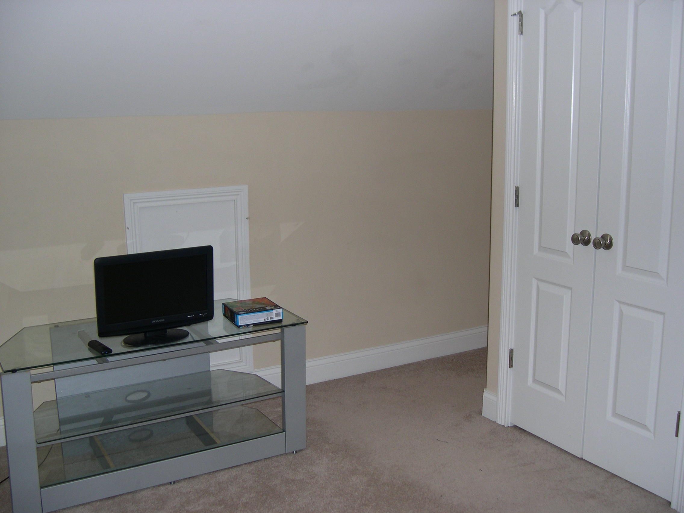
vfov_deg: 37.7
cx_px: 342
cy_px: 256
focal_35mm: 38
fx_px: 751
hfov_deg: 49.0
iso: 100
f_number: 2.8
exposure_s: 1/60
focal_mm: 8
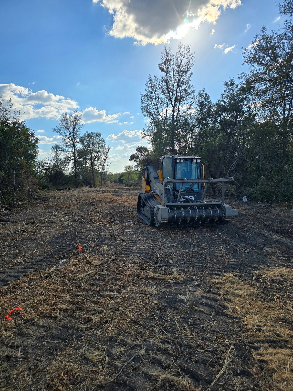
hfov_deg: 58.9
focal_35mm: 23
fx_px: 260
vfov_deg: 73.9
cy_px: 196
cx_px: 146
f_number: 1.7
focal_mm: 6.3
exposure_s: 1/1636
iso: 12
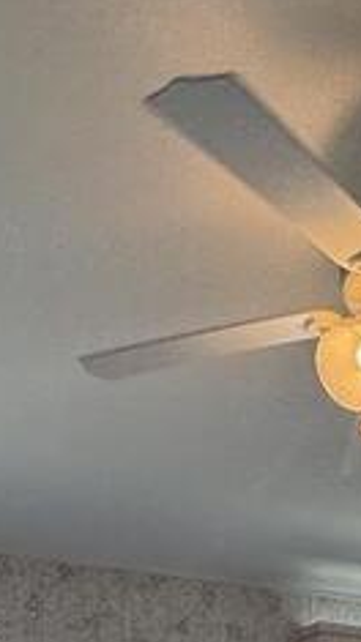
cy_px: 817
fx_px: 886
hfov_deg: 22.5
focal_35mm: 52
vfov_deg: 31.5
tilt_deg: -1.0
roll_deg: +0.2
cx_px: 323
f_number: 2.2
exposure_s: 1/120
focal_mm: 2.22
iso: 100
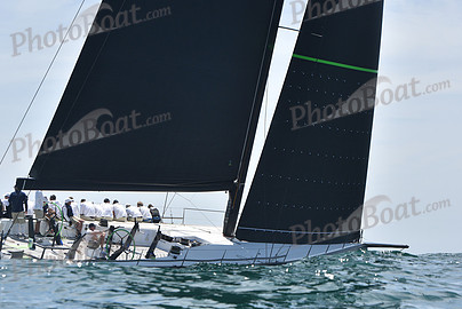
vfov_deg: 12.3
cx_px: 231
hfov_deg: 18.2
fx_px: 1438
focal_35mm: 112
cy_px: 176
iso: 250
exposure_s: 1/800
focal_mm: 78
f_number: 9
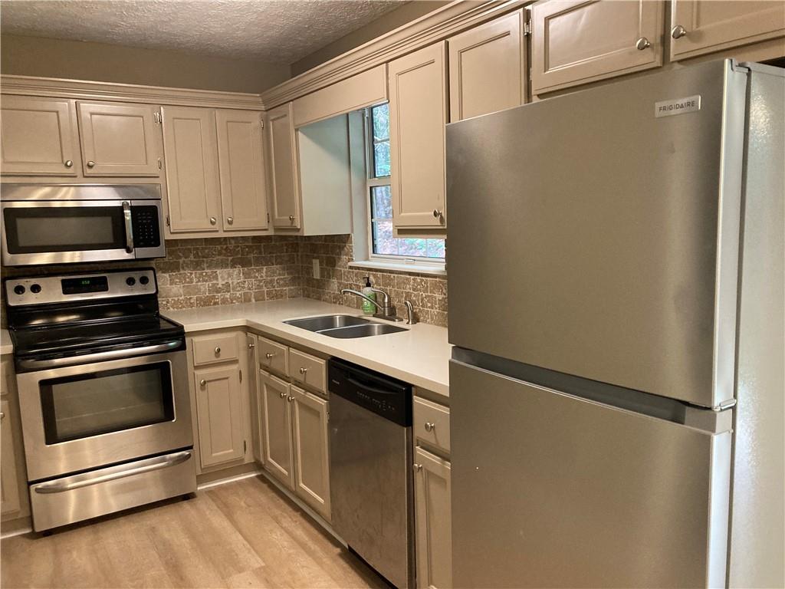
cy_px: 294
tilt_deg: -5.7
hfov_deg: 63.4
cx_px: 392
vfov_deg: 49.7
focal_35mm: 28
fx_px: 635
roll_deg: +3.2
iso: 320
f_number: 1.8
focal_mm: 3.99
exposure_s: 1/60
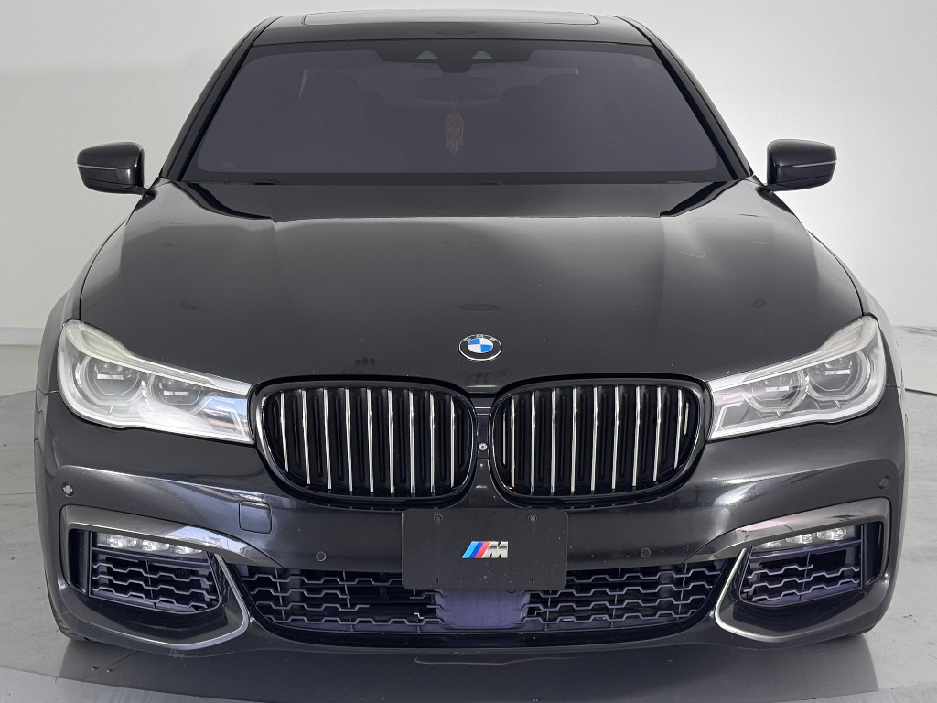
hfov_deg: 39.7
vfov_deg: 30.3
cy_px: 352
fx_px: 1299
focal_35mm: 48
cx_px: 468
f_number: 1.78
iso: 64
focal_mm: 6.76
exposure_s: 1/251
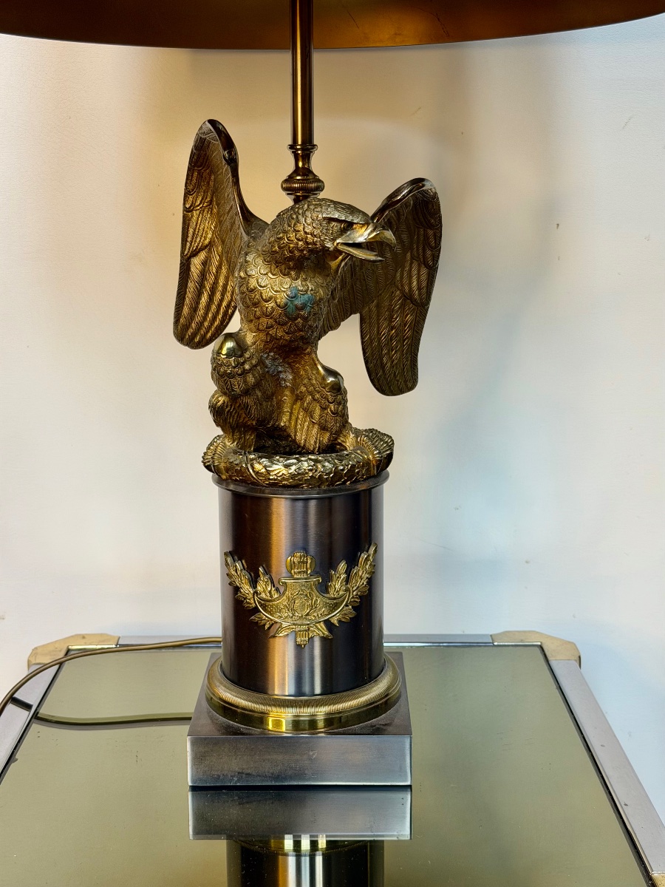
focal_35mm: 48
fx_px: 1229
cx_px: 332
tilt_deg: -12.2
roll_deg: +1.2
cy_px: 444
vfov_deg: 39.7
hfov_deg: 30.3
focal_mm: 6.76
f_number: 1.78
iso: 100
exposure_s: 1/111
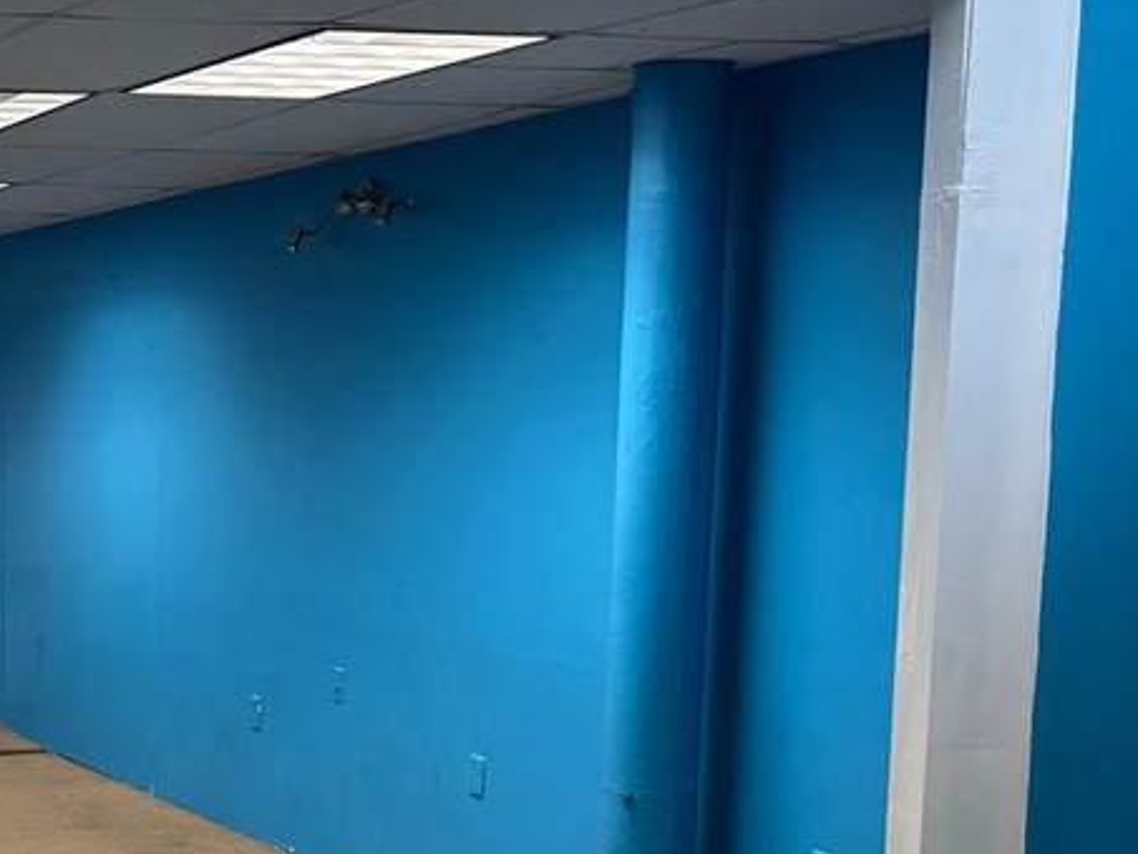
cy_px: 673
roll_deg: -0.2
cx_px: -209
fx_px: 2235
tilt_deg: -7.7
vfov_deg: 21.4
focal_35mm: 68
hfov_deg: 25.7
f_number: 1.78
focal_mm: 6.76
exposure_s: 1/120
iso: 200
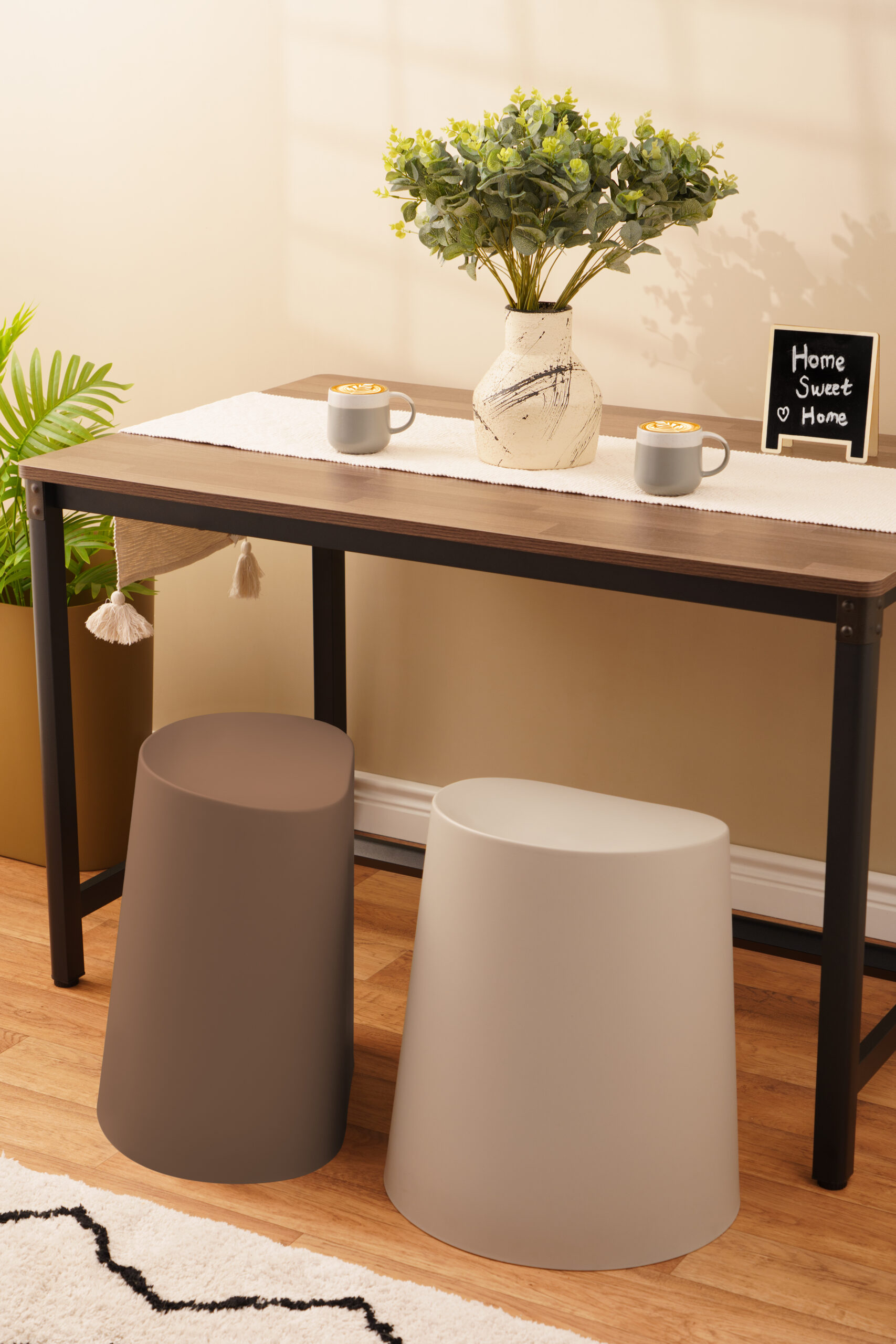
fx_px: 2314
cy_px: 672
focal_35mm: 62
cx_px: 448
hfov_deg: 21.9
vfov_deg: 32.4
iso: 250
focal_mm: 62
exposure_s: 1/125
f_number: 7.1
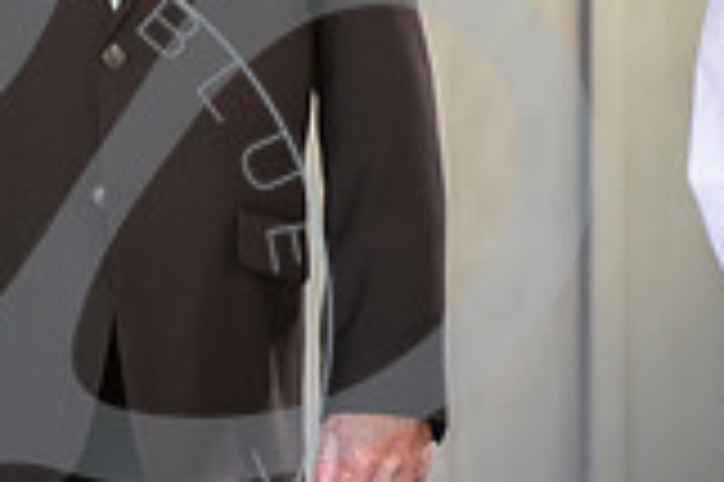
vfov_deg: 2.4
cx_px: 117
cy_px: -23
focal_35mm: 560
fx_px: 11251
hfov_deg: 3.7
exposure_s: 1/200
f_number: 2.8
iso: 320
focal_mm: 200
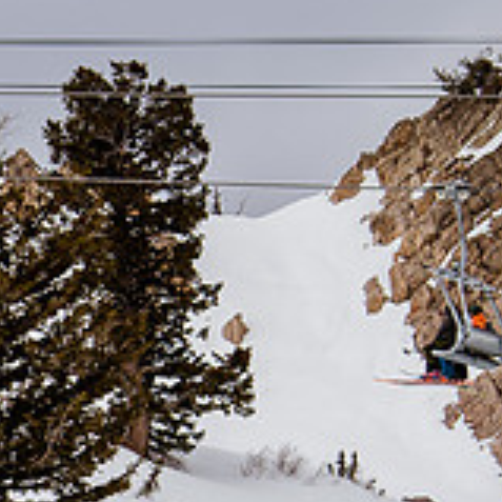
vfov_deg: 4.9
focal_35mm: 358
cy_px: 570
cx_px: -338
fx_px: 5874
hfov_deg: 4.8
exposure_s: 1/1000
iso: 400
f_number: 5.6
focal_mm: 55
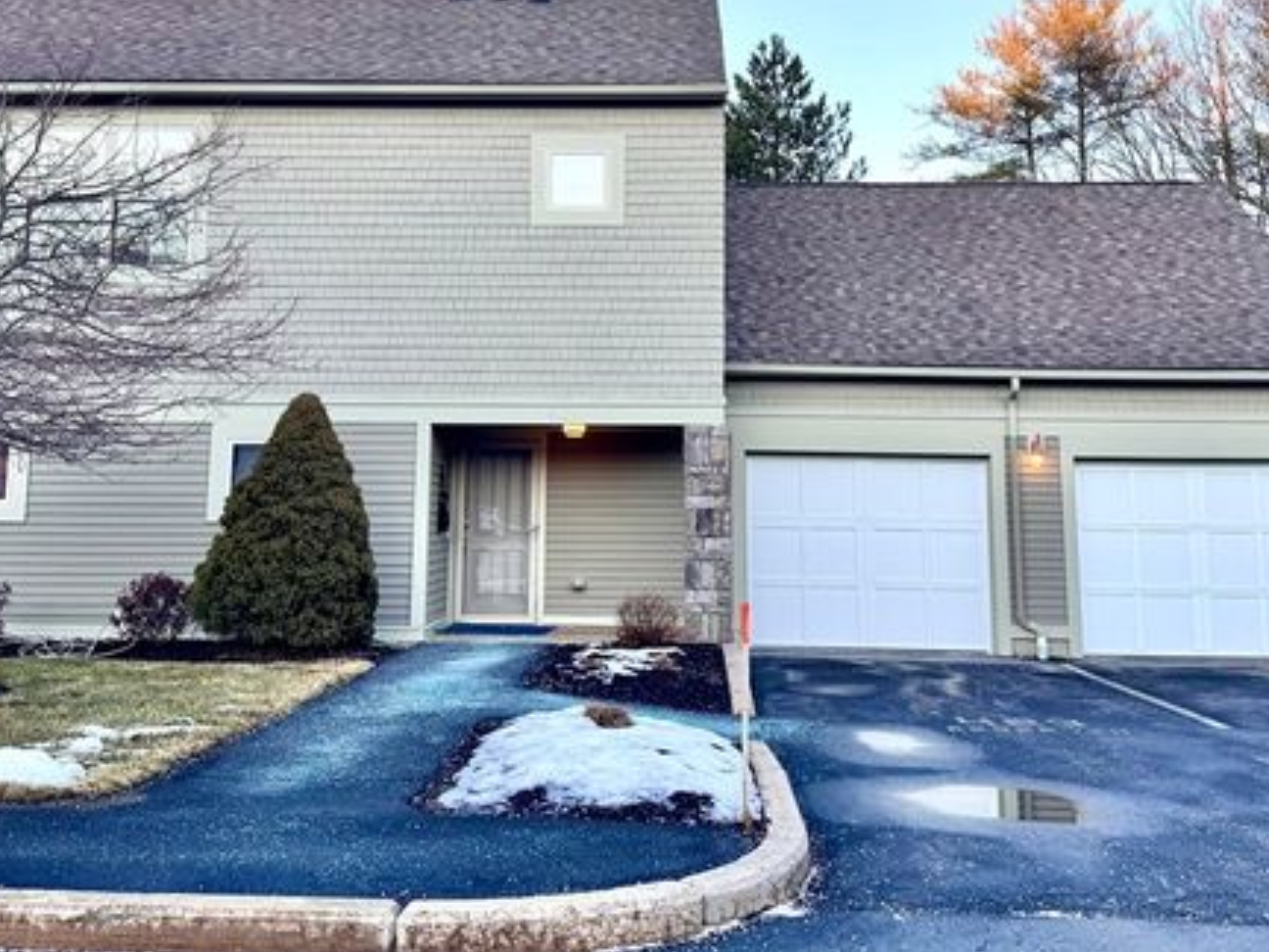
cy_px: 316
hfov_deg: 55.4
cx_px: 643
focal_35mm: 33
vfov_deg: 42.4
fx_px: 1210
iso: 80
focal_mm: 6.76
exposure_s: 1/514
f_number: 1.78
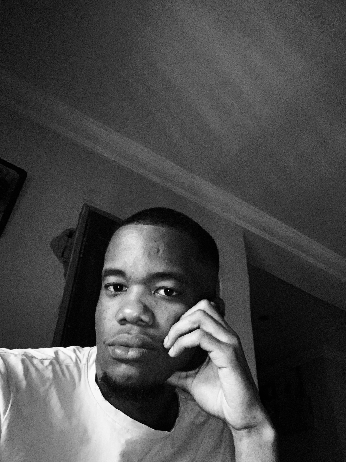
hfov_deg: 44.2
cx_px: 173
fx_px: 426
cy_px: 231
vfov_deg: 56.8
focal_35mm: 32
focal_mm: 2.87
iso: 320
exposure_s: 1/16
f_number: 2.2
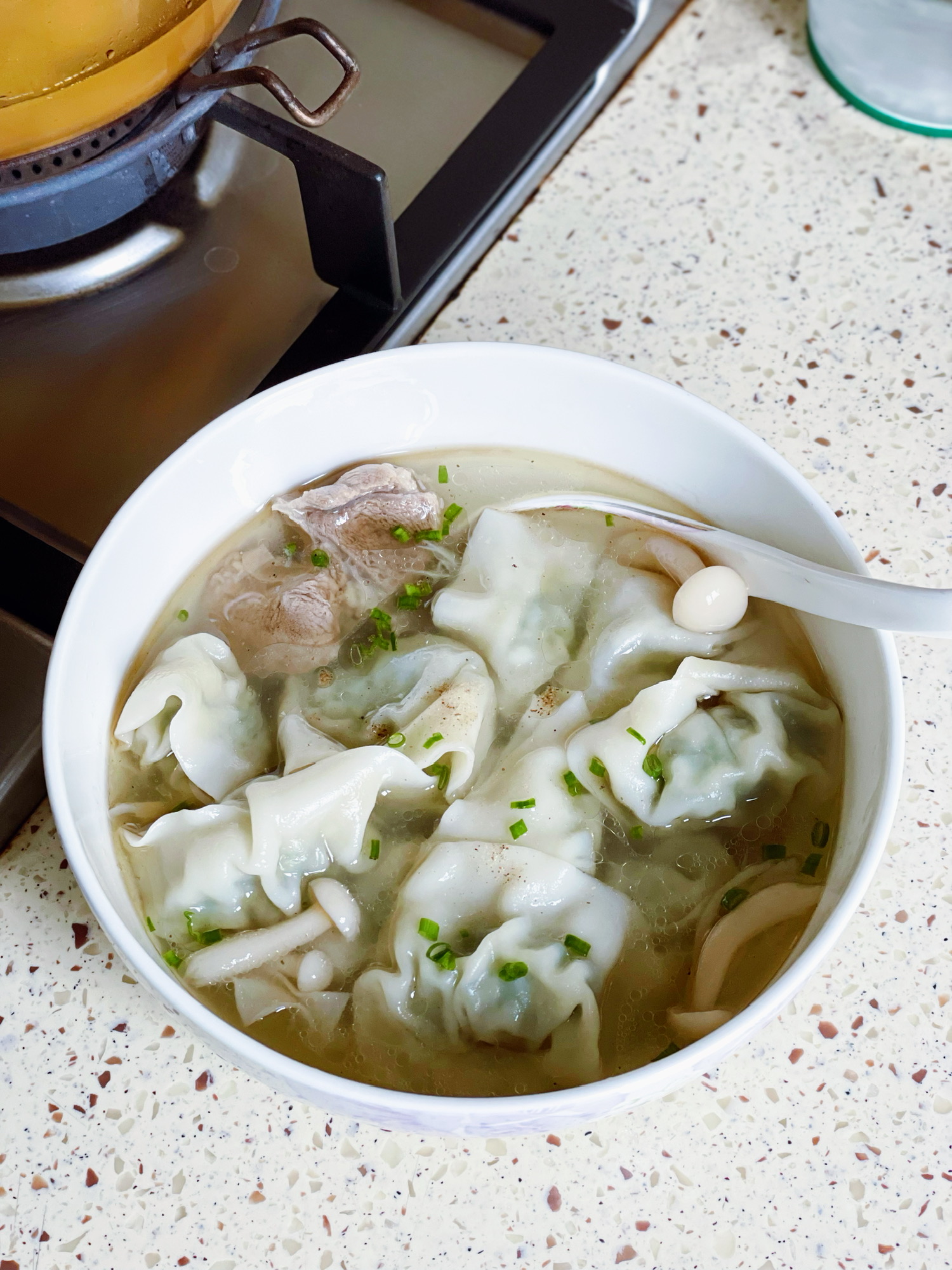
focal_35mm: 52
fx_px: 1907
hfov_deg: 28.0
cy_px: 635
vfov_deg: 36.8
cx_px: 476
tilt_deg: -61.0
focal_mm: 6
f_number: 2
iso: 160
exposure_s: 1/122
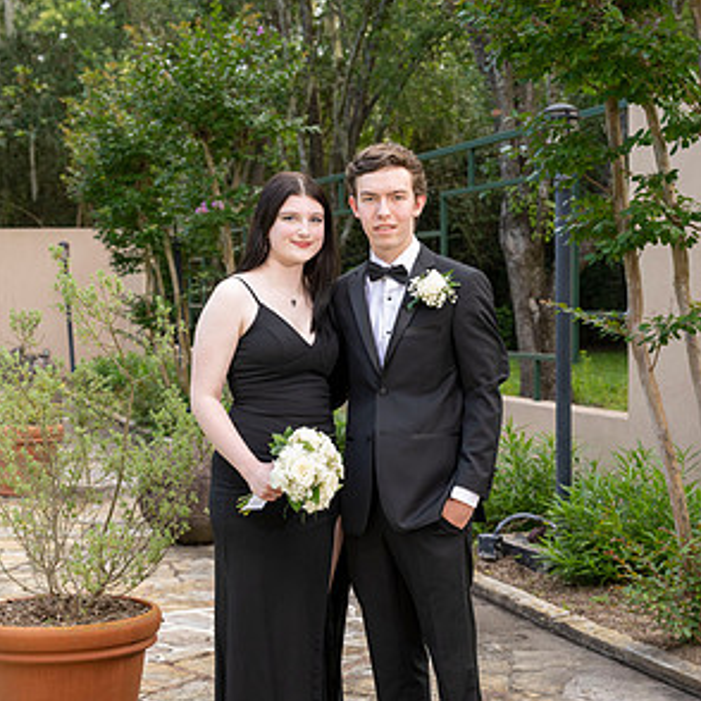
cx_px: 355
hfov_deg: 25.0
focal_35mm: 69
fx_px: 1581
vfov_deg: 24.9
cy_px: 443
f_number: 5
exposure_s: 1/200
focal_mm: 53
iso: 500
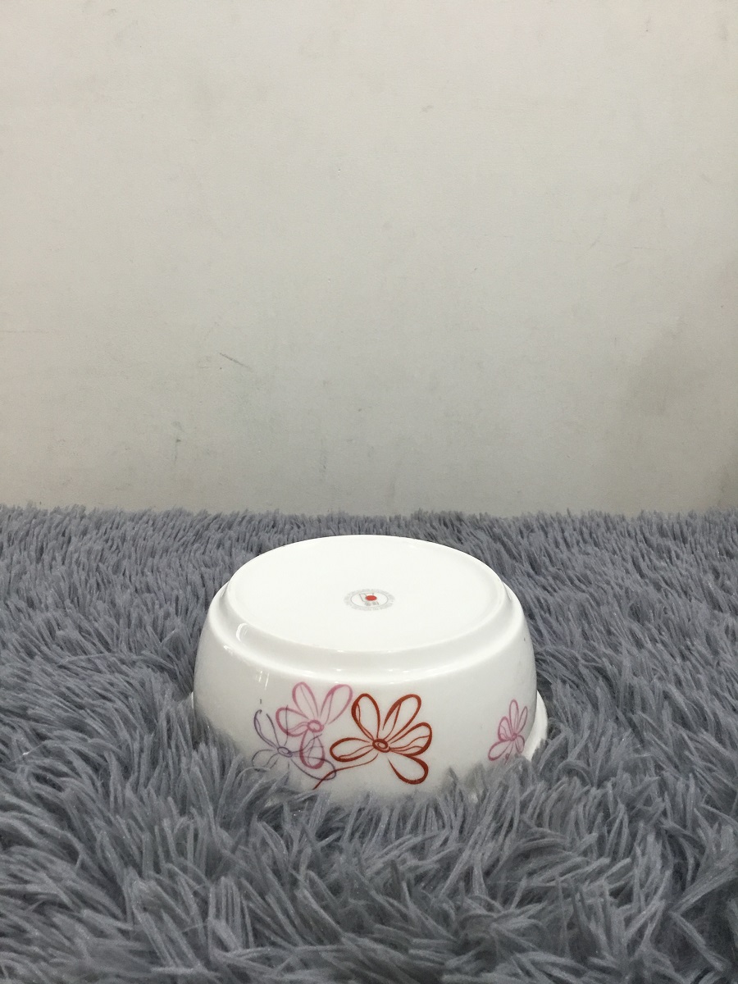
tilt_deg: -18.0
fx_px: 881
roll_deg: +0.5
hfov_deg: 45.4
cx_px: 369
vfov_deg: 58.4
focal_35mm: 31
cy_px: 492
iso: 64
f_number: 2.4
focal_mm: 3.3
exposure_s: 1/33
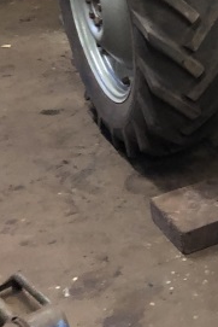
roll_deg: -3.5
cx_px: 461
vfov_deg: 23.4
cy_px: 83
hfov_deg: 13.3
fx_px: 780
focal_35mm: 86
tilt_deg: -21.6
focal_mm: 3.99
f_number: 1.8
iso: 80
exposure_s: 1/5
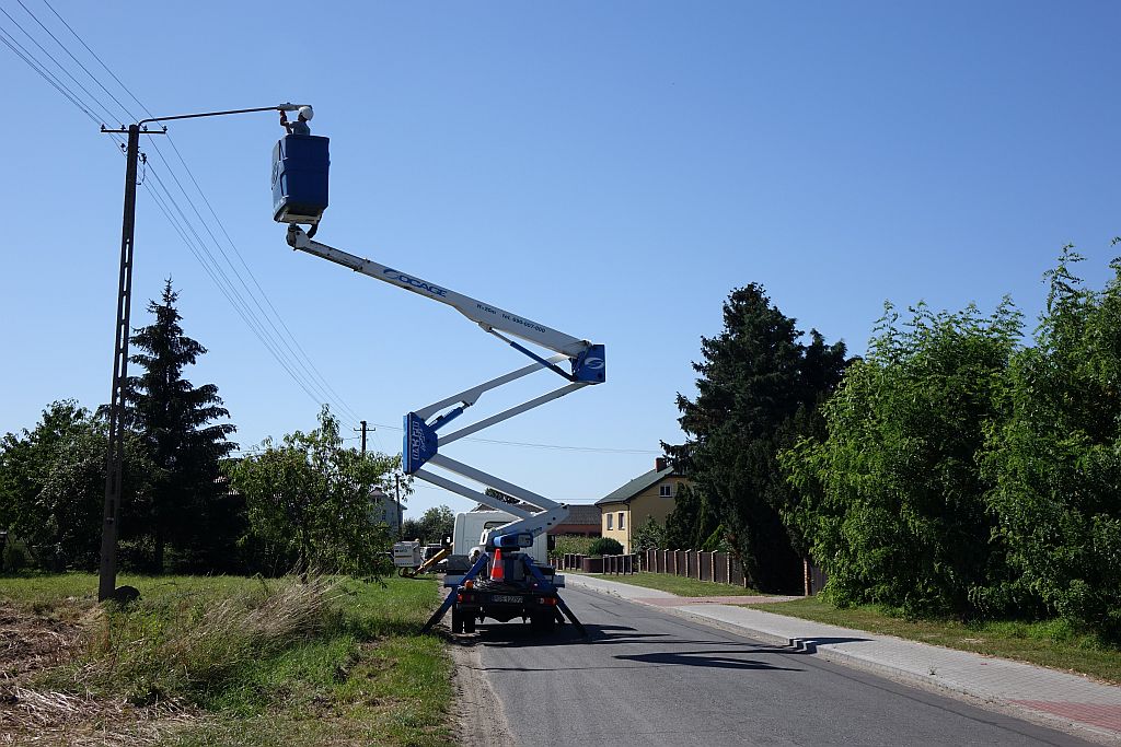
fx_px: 1339
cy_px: 374
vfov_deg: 31.2
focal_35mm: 43
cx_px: 560
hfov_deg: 45.4
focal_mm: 15.78
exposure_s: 1/800
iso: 125
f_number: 5
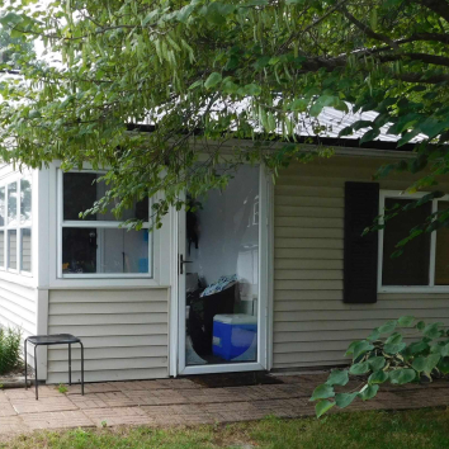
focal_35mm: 50
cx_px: 155
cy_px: 313
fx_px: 734
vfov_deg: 33.6
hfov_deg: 33.8
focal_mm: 5.3
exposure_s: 1/400
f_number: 3.2
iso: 125
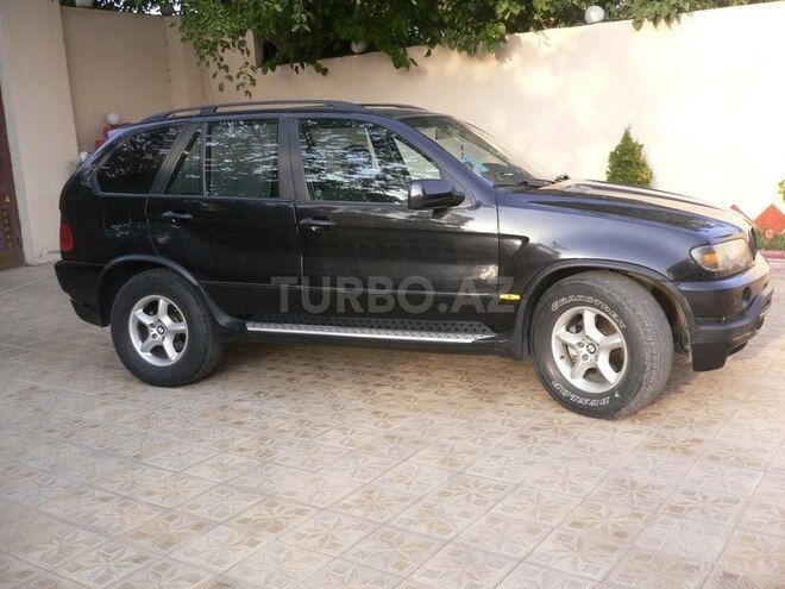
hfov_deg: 52.6
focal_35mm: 35
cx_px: 392
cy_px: 294
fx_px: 794
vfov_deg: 40.7
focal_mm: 5.8
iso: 80
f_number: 2.8
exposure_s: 1/125
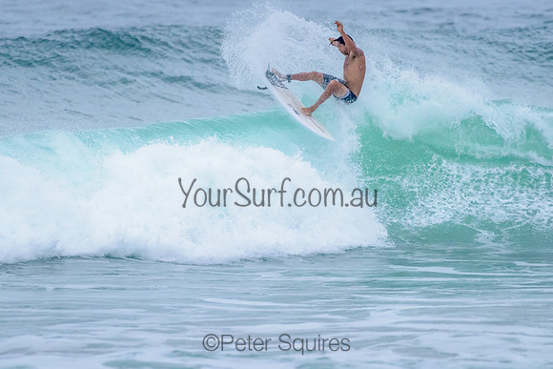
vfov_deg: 2.2
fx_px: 9413
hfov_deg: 3.4
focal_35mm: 613
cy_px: 143
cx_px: 259
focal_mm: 500
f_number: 5.6
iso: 2000
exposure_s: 1/2000
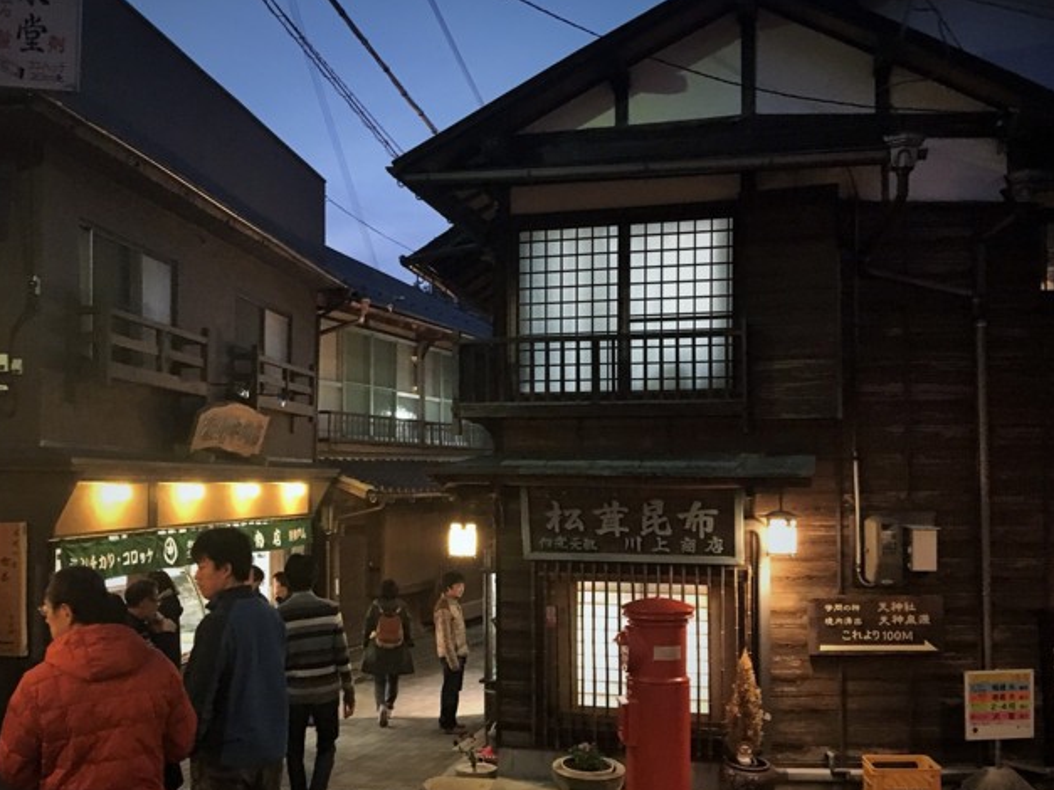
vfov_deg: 38.5
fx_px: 1126
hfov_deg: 49.9
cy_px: 469
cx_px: 439
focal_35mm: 37
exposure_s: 1/15
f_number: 2.2
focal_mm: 4.15
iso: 250
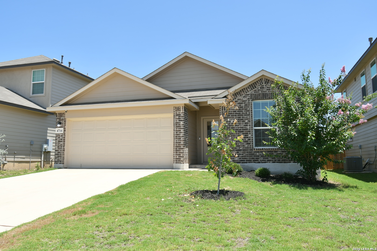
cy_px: 126
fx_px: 314
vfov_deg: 43.6
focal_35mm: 30
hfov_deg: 61.9
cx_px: 188
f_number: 9
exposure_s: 1/125
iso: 100
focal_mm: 20
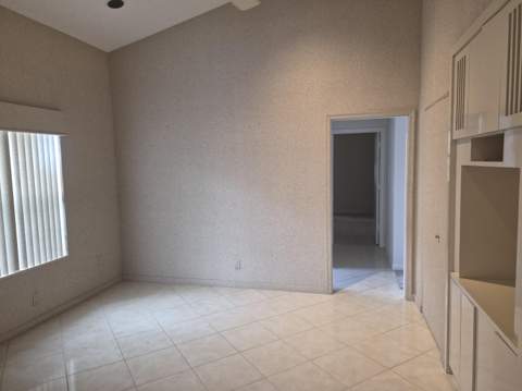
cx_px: 261
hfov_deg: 74.0
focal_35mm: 23
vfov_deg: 58.8
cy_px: 196
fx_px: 346
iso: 200
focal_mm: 5.4
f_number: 1.8
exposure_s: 1/120
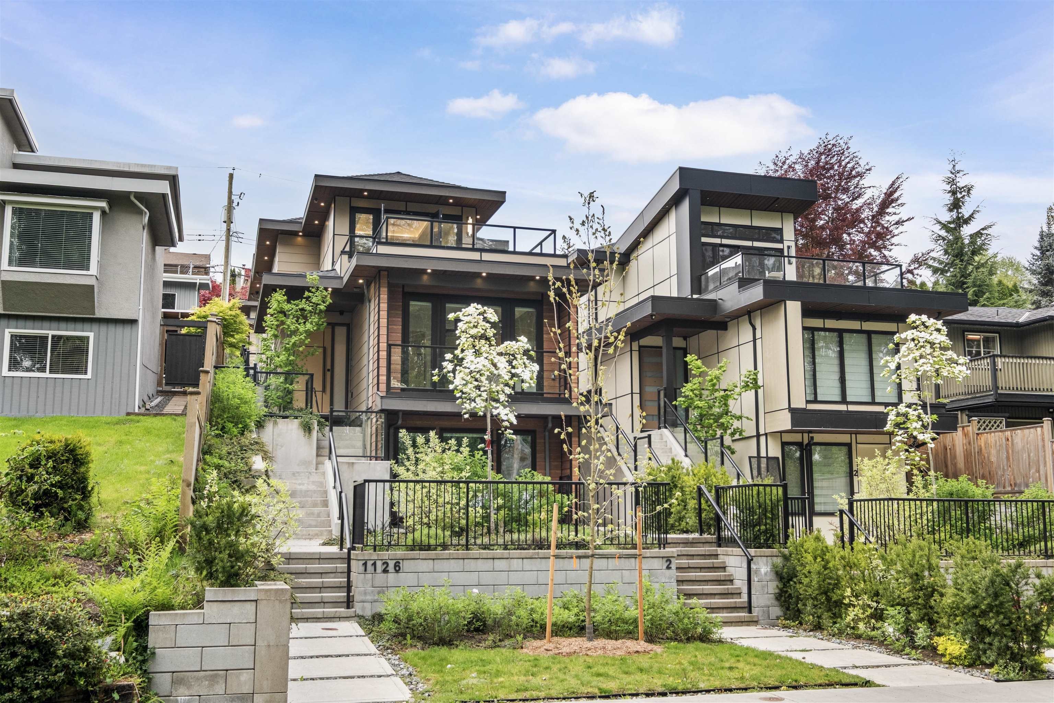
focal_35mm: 36
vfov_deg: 36.9
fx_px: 1054
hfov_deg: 53.1
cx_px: 527
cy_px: 352
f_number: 7.1
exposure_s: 1/10
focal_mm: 24
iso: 400
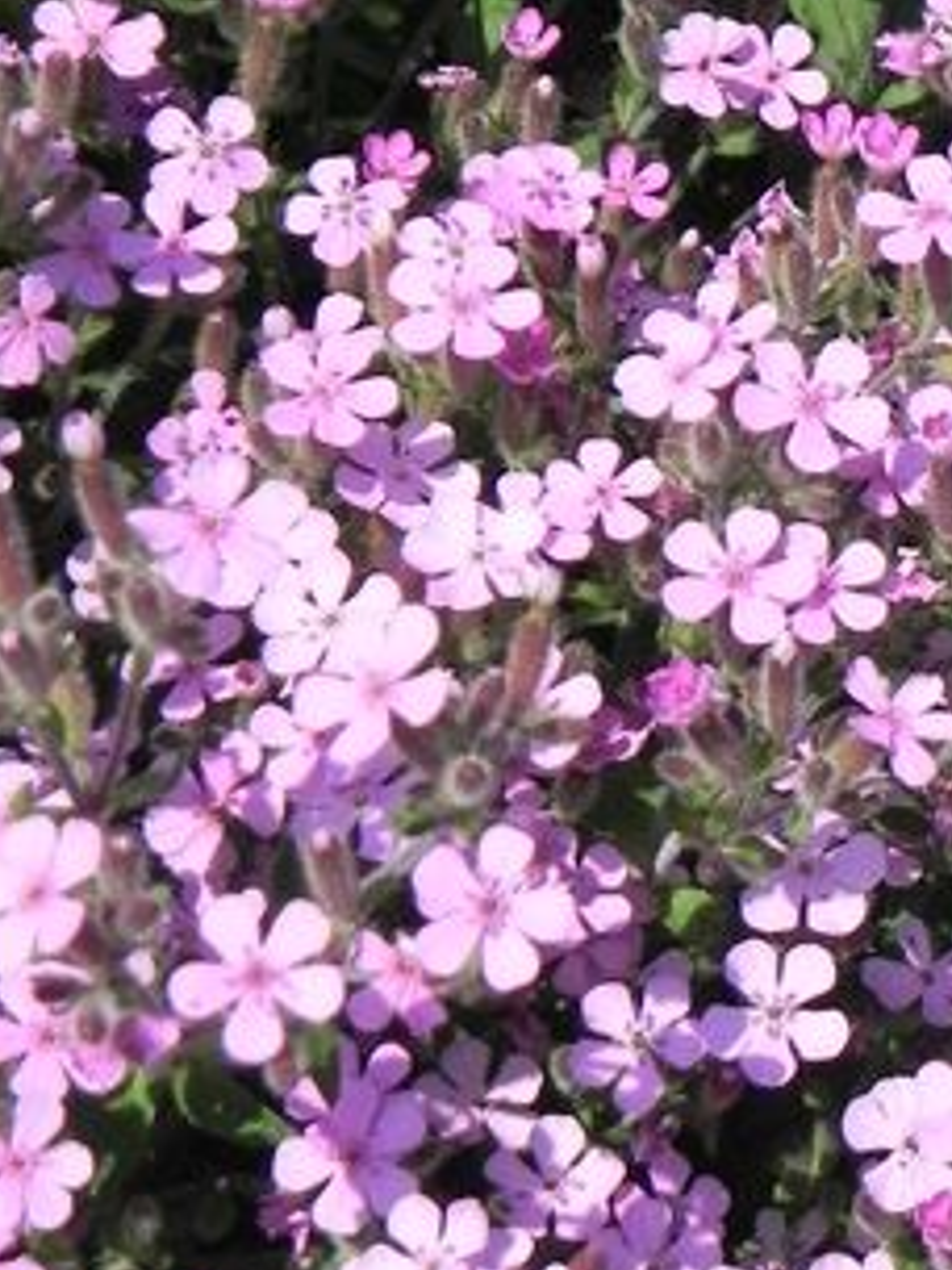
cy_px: -8
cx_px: 1207
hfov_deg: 10.6
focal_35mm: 137
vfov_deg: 14.2
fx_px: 5024
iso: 160
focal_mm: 9.2
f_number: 3.5
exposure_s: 1/2000
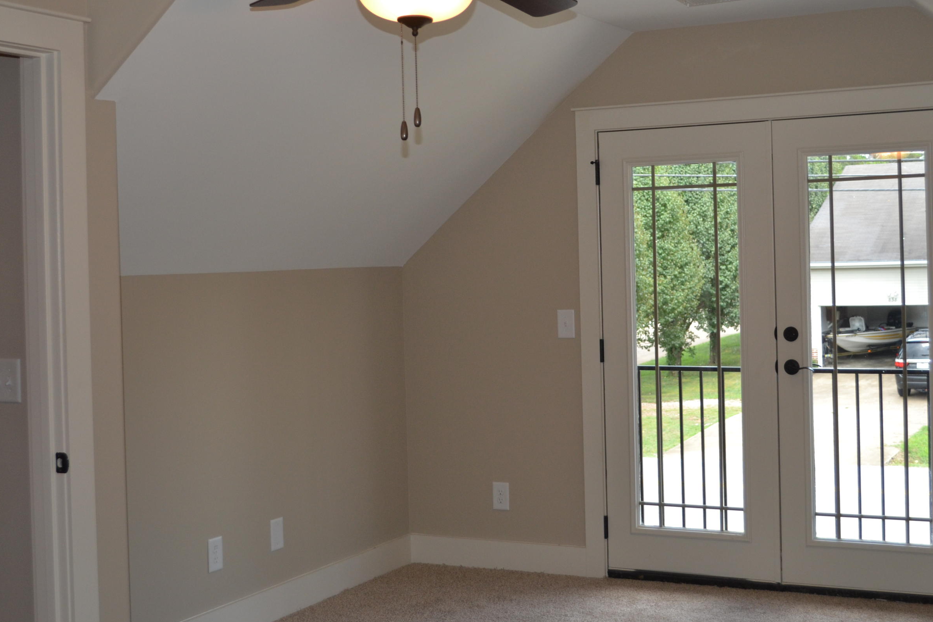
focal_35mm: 49
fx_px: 1270
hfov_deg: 40.3
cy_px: 252
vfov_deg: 27.5
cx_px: 503
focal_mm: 26
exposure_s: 1/125
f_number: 4.2
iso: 360
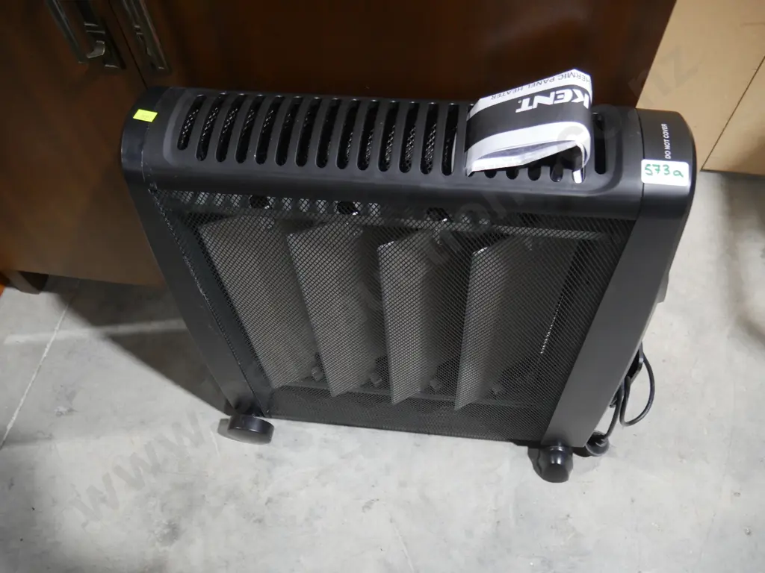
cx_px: 382
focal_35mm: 28
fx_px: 619
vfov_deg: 49.7
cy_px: 286
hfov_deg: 63.4
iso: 640
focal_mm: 14
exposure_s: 1/60
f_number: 3.5
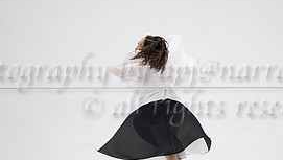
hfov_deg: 20.6
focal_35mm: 103
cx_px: 194
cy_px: 86
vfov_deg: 11.8
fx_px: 774
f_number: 4
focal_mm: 46
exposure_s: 1/500
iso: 400
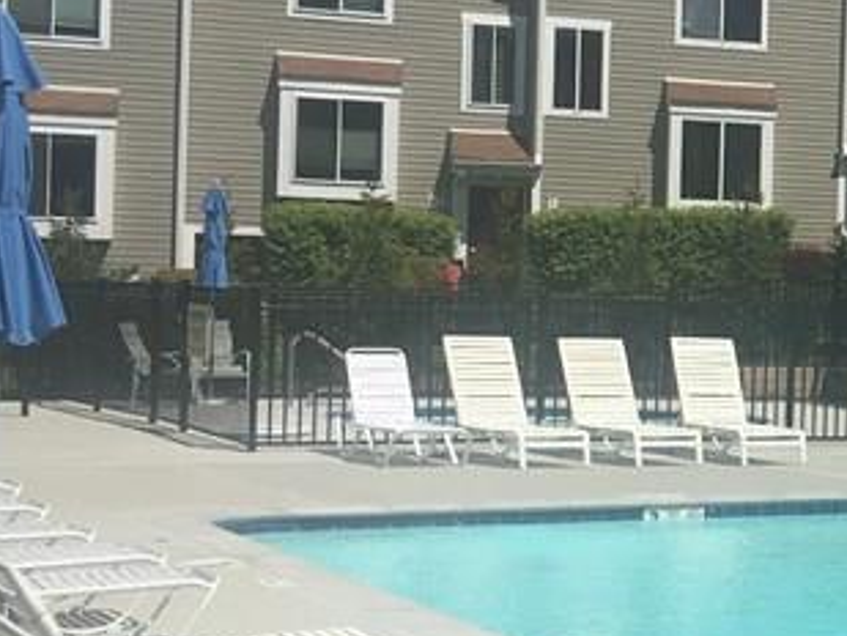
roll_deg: -1.2
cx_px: 1203
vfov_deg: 15.4
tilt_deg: -0.5
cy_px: 323
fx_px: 2350
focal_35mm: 96
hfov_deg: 18.5
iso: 25
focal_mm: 4.15
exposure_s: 1/3344
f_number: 2.2
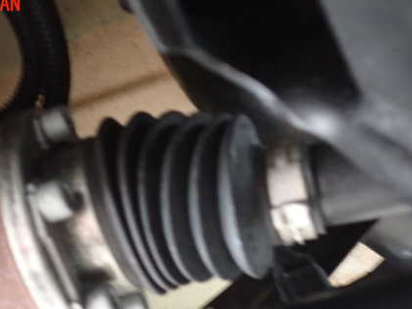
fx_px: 512
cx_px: 137
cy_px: 214
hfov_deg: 43.2
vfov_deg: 33.2
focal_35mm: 43
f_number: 2.3
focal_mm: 5.4
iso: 800
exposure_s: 1/15
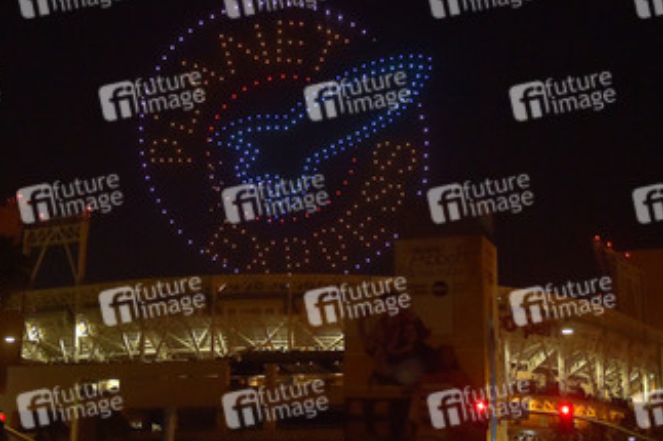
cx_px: 302
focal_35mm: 53
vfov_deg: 25.5
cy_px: 250
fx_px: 976
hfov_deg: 37.5
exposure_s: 1/250
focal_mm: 38
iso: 2500
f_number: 2.8
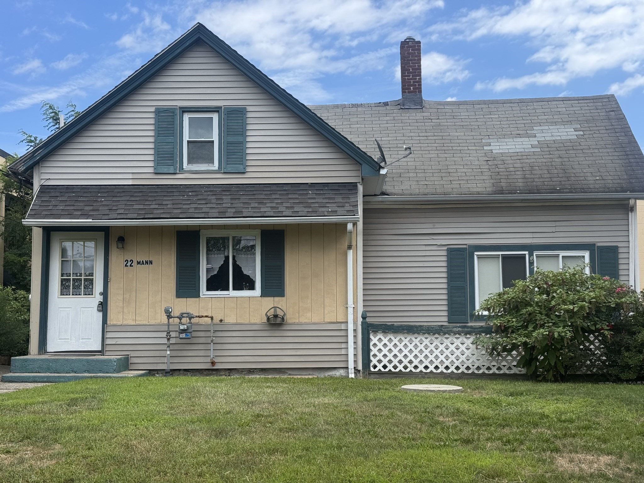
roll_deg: +0.6
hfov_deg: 39.7
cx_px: 322
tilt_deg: +4.4
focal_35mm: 48
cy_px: 242
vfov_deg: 30.3
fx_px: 893
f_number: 1.78
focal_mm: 6.76
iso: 64
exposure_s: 1/2331
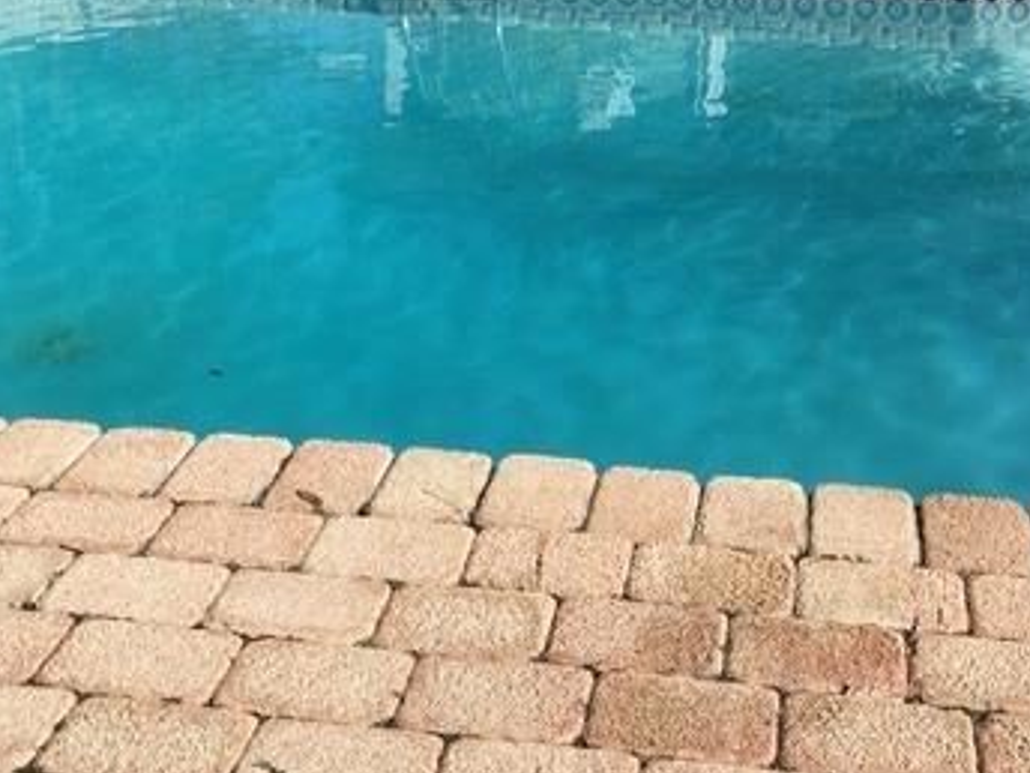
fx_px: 1607
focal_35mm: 54
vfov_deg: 26.4
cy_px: 123
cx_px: 587
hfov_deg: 35.5
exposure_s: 1/2404
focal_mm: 4.15
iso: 25
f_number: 2.2
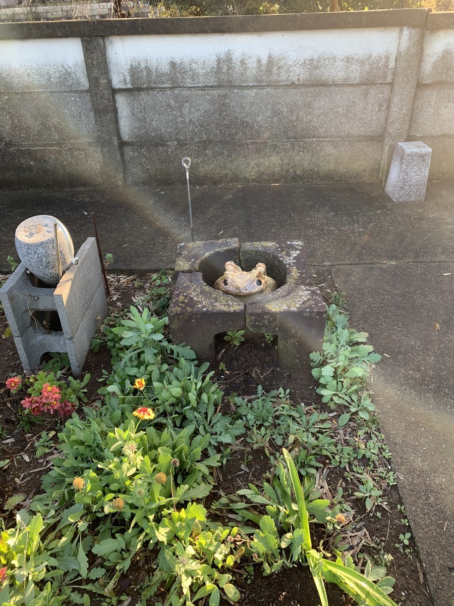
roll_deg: +2.5
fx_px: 455
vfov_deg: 67.3
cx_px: 227
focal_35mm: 26
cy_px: 303
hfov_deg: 53.1
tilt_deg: -35.6
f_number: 1.8
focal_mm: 4.25
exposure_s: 1/121
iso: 40
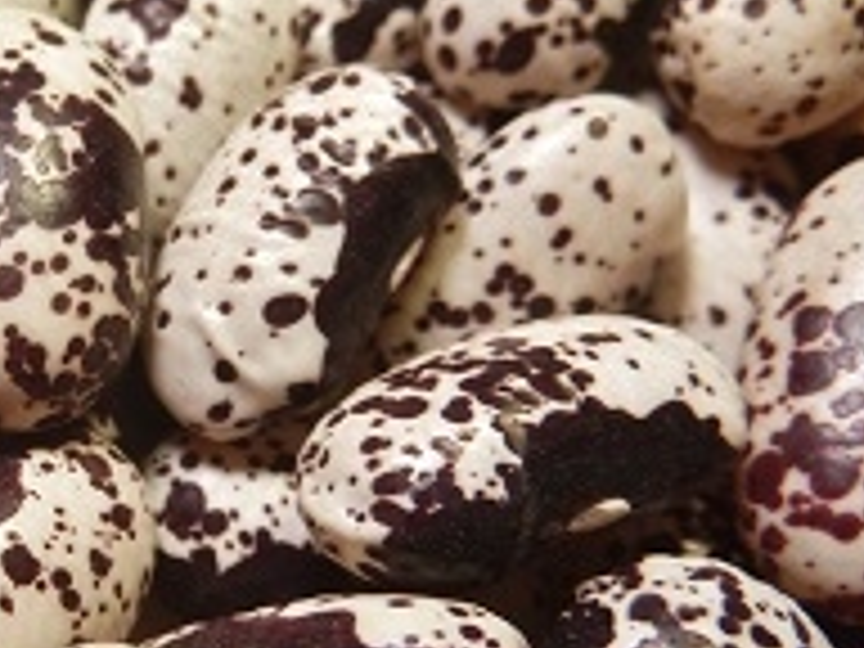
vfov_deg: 27.9
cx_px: -22
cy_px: 400
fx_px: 1298
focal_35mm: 52
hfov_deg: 33.3
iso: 80
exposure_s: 1/160
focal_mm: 4.1
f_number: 4
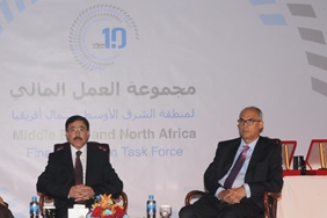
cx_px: 100
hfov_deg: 22.0
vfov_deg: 14.8
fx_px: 836
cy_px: 147
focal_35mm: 92
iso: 4000
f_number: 18
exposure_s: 1/80
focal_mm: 58
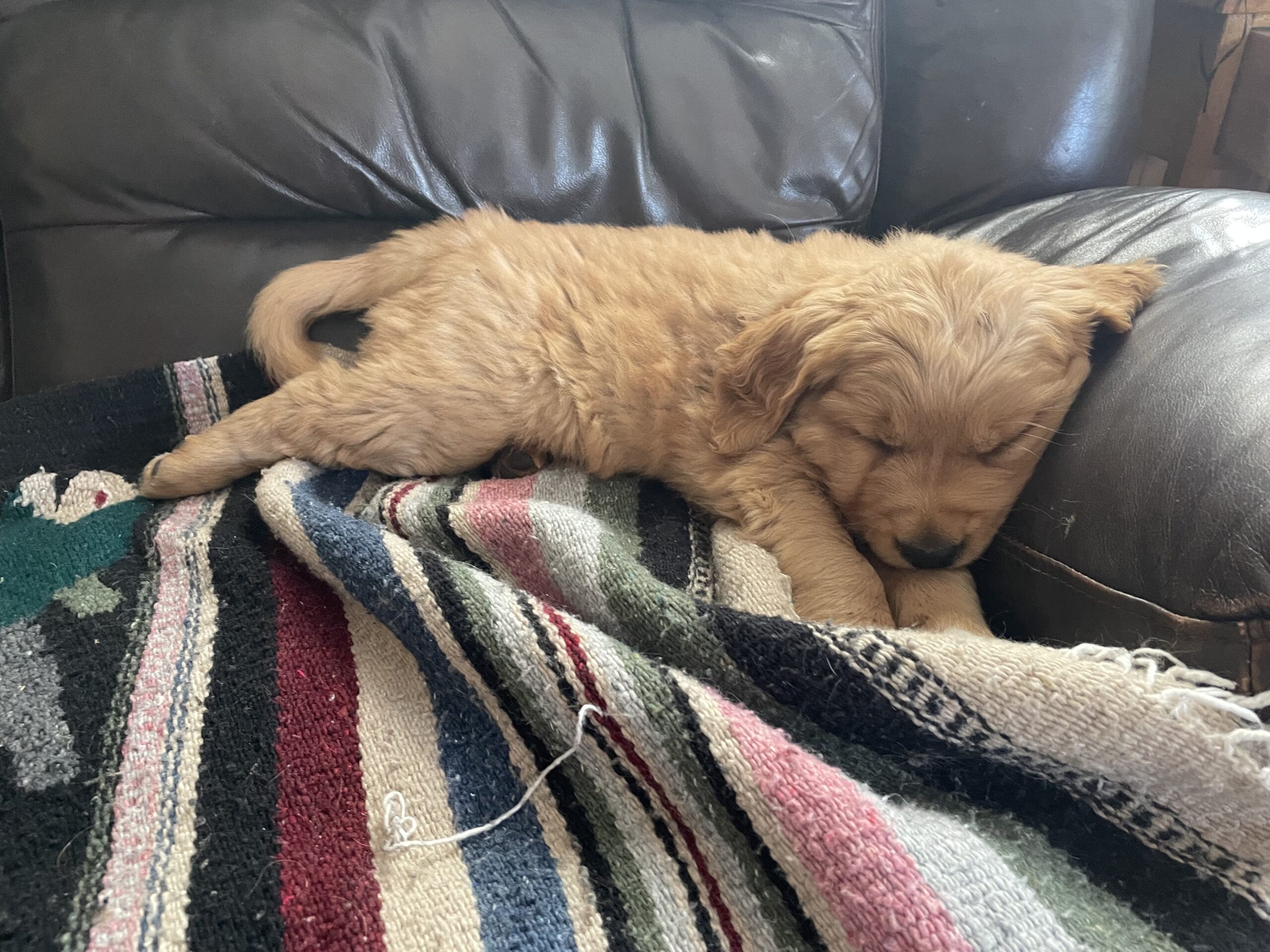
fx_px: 954
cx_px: 635
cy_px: 476
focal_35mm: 26
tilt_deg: -34.4
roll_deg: +0.4
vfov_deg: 53.1
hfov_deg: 67.3
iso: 320
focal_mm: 4.2
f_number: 1.6
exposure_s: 1/60
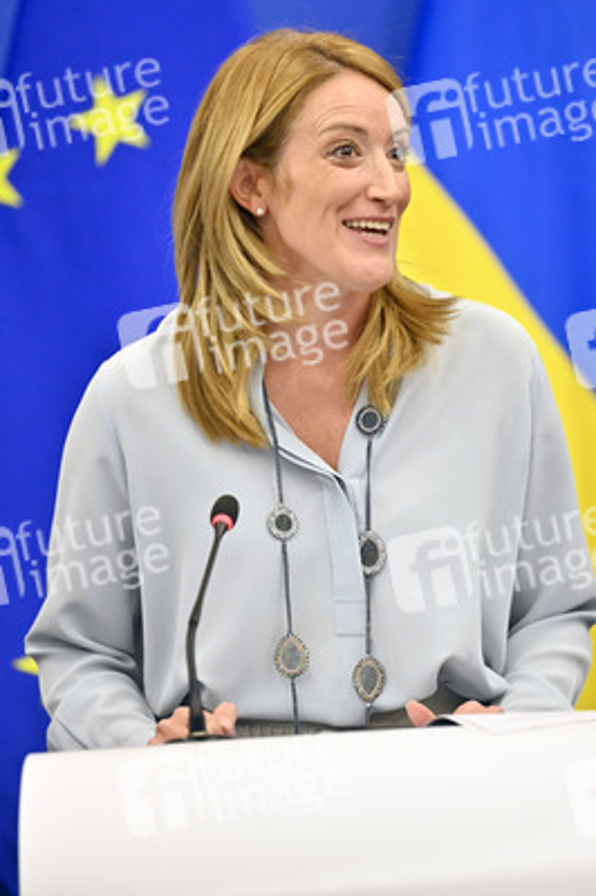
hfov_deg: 7.6
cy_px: 448
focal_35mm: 180
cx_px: 298
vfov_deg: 11.4
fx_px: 4477
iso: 5000
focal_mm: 180
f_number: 2.8
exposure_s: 1/800
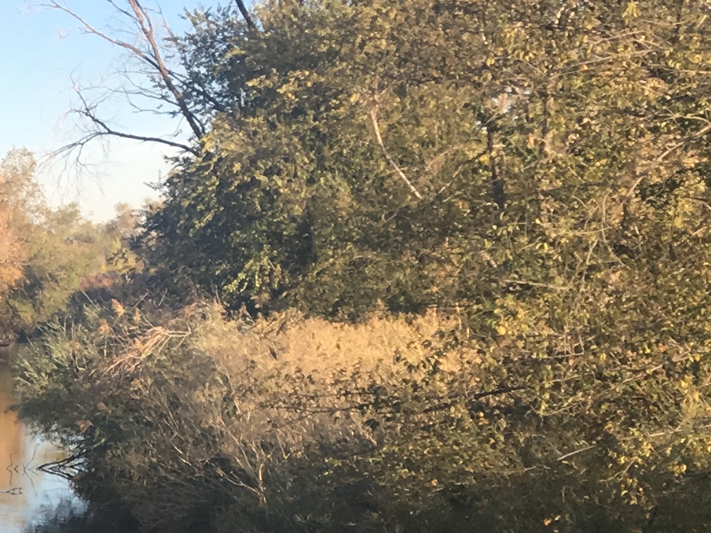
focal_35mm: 113
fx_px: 2321
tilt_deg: -10.4
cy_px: 712
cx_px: -517
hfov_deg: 15.3
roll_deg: +1.1
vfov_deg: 12.6
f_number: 2.2
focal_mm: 4.15
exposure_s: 1/601
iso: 25
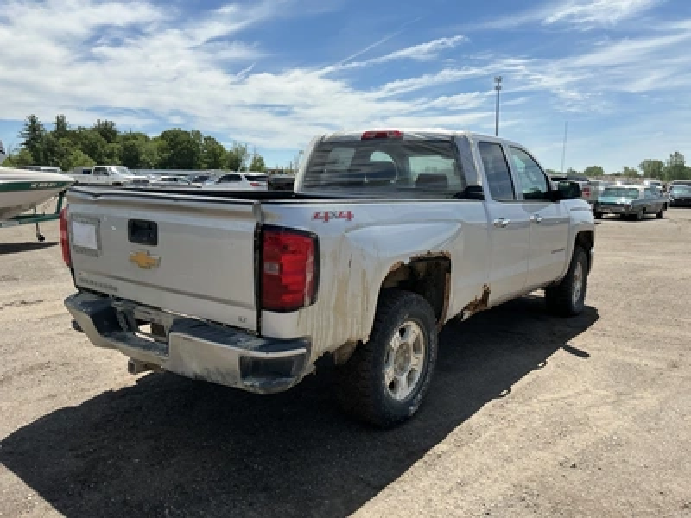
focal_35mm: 28
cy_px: 259
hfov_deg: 63.4
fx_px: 559
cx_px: 346
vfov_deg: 49.7
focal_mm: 3
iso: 25
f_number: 1.8
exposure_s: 1/1984
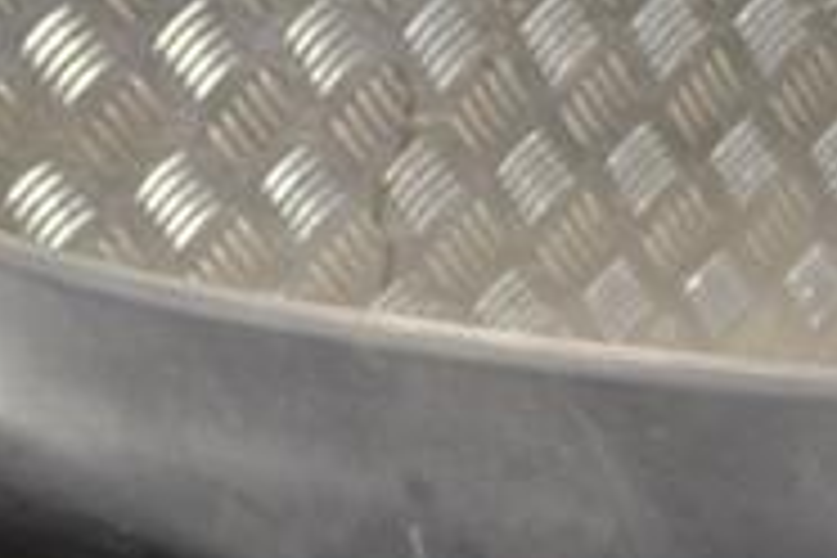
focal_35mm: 141
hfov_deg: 14.4
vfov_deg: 9.7
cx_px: 45
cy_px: 446
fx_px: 3269
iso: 400
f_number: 4.5
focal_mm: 29
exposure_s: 1/80
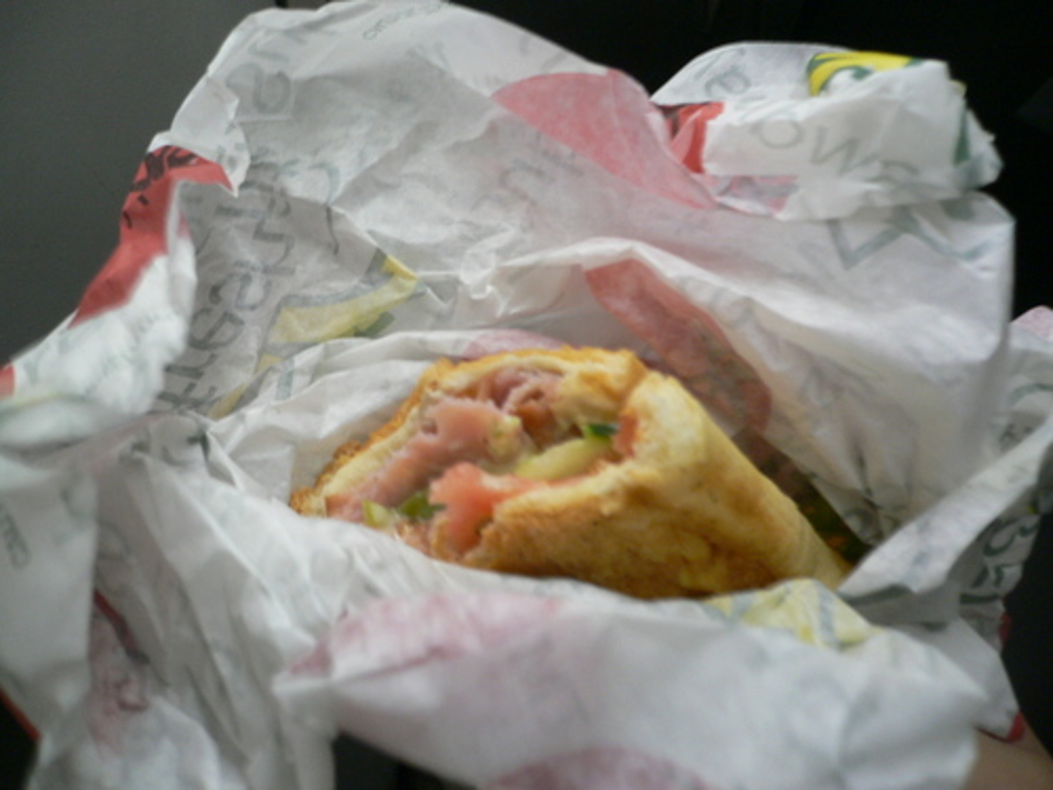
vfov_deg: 40.7
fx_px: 1065
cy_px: 395
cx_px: 526
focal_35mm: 35
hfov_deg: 52.6
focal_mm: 5.8
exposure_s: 1/15
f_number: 2.8
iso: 150
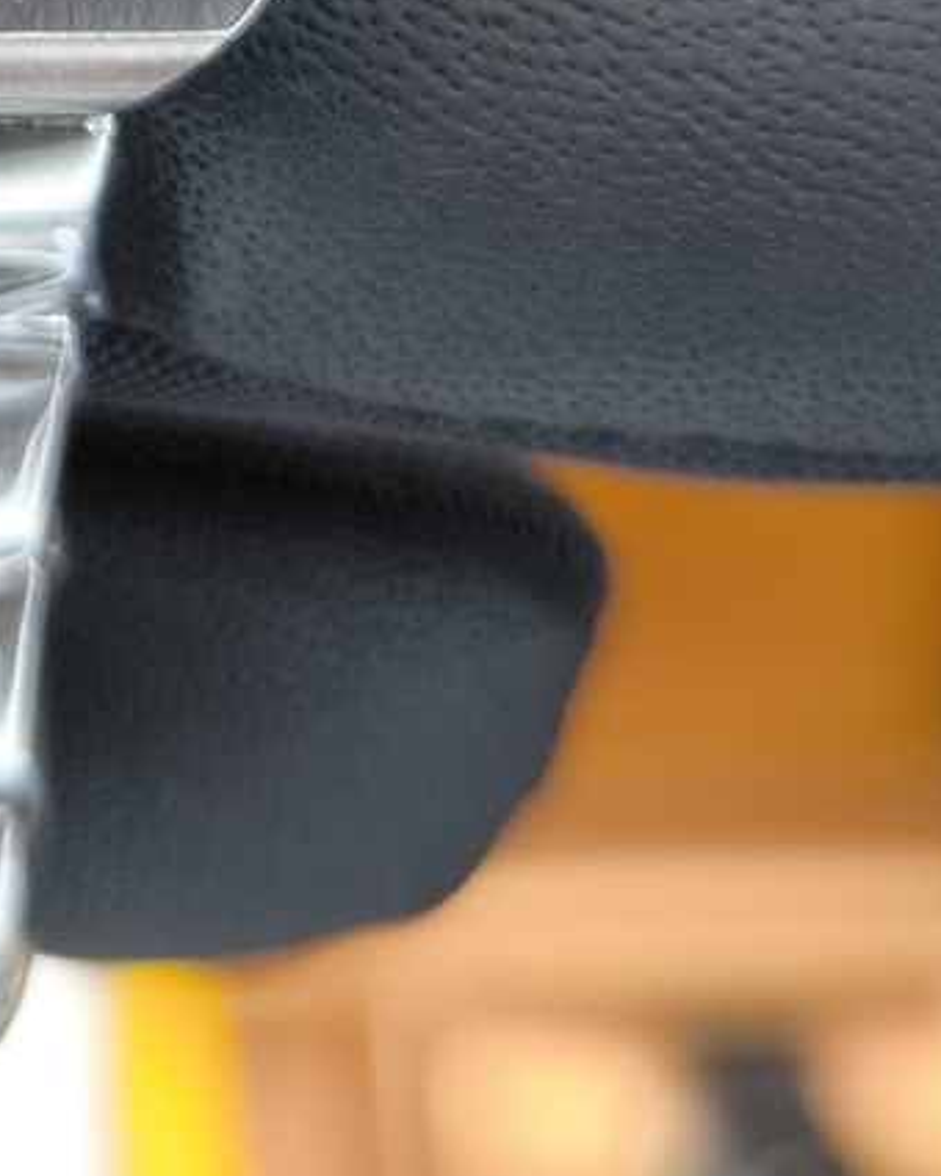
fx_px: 3934
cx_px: -354
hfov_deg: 13.1
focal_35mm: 113
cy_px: -462
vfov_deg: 15.9
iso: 64
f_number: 1.9
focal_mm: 6.92
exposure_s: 1/100
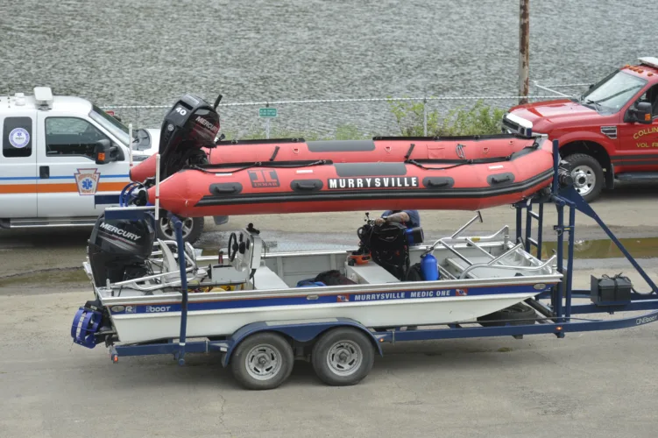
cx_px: 329
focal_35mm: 112
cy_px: 219
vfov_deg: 12.2
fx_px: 2046
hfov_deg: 18.3
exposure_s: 1/2000
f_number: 3.5
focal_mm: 112
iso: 400
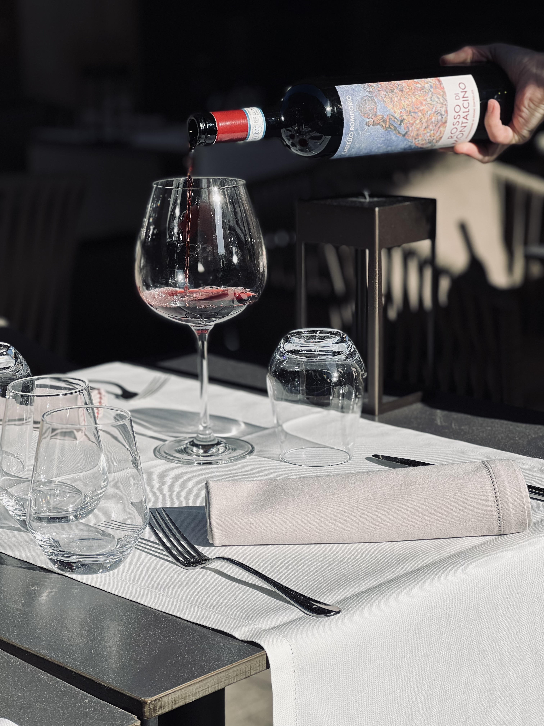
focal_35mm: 77
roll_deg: +0.2
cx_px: 272
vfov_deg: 25.3
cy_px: 363
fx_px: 1613
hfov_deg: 19.1
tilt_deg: -9.6
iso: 32
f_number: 2.8
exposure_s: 1/911
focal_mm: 9
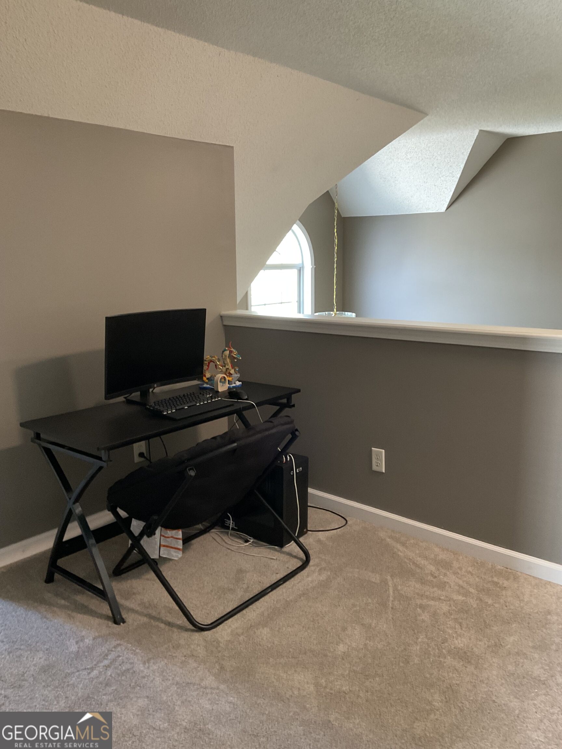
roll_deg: +0.9
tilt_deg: -9.2
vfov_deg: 61.7
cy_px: 374
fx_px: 628
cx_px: 281
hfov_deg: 48.2
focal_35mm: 29
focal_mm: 3
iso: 200
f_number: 1.8
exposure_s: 1/40
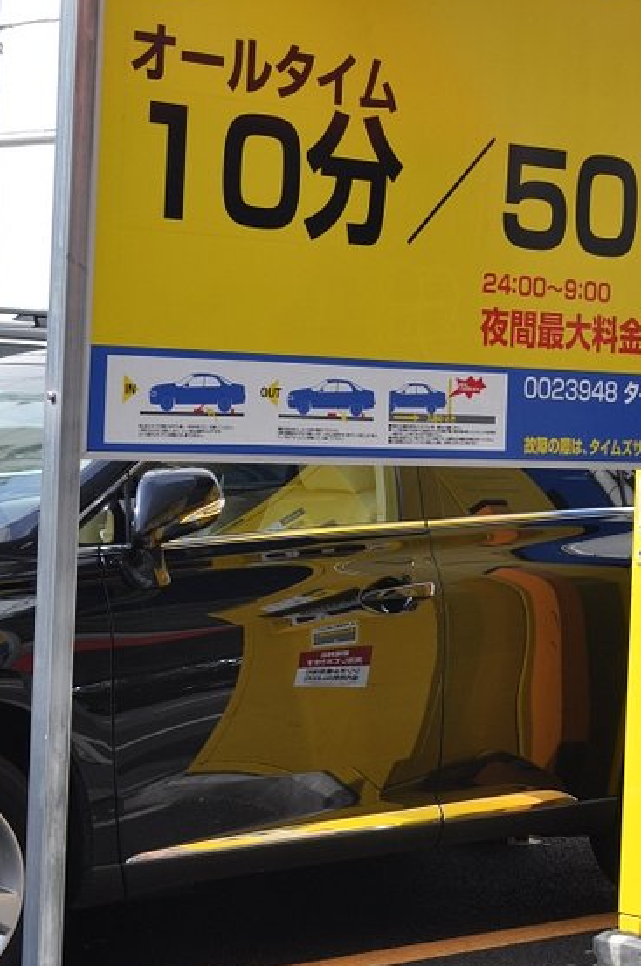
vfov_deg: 20.4
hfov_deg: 13.6
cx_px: 522
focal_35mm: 100
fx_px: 2679
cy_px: 431
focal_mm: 36
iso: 200
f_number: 8
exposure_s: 1/250
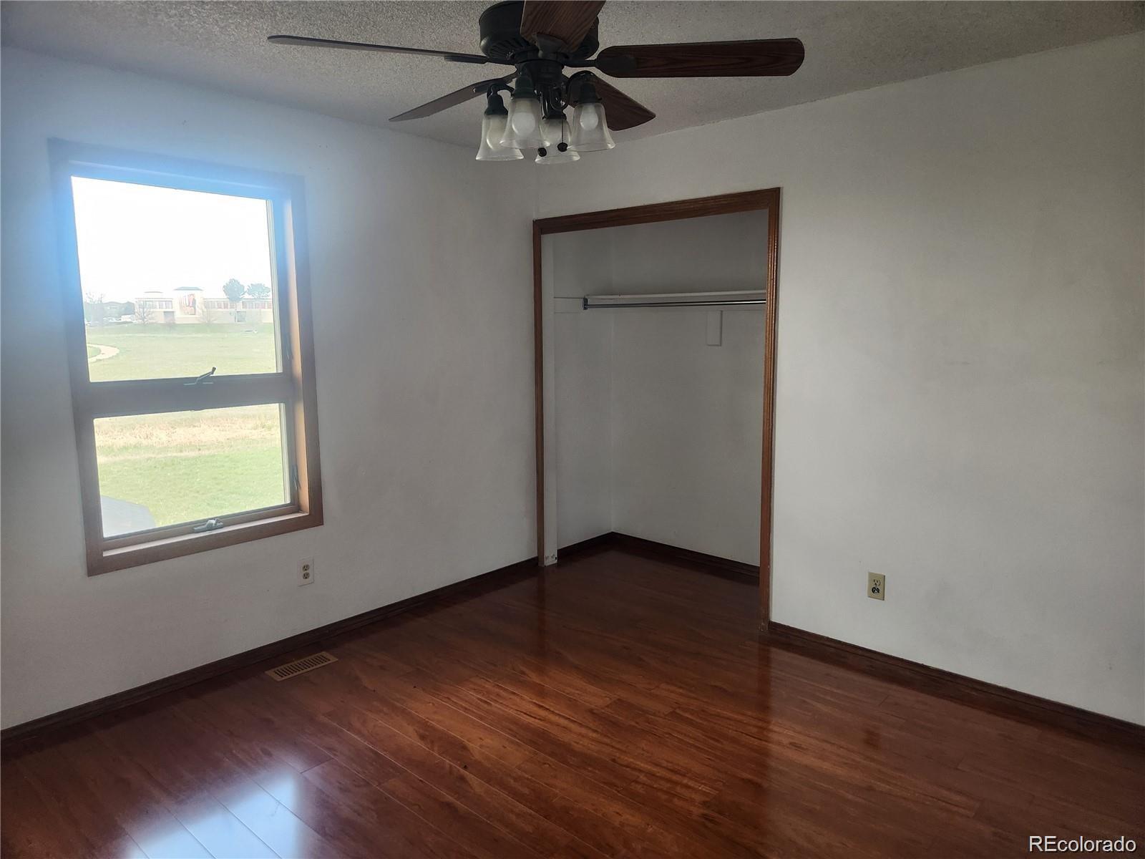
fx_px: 761
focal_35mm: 23
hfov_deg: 73.9
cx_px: 572
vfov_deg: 58.9
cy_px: 430
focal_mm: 5.4
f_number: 1.8
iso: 160
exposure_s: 1/100
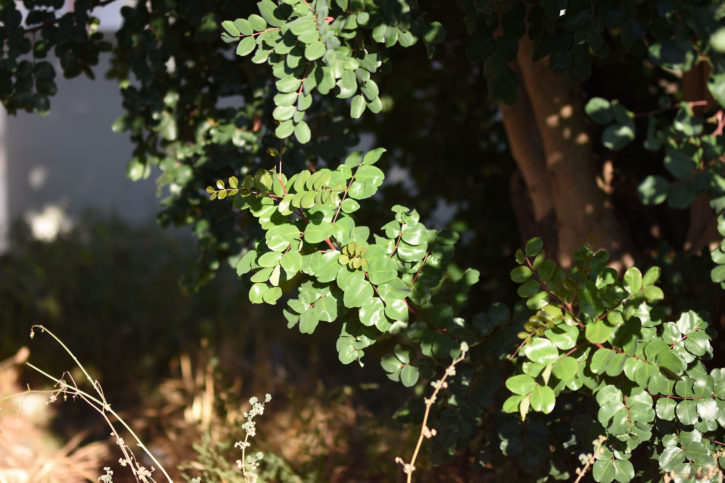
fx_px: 2568
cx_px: 362
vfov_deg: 10.8
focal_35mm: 128
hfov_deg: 16.1
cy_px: 242
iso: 250
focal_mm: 85
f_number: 1.4
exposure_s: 1/8000
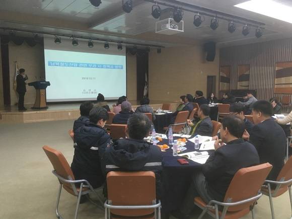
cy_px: 110
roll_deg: +0.0
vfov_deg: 48.2
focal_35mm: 29
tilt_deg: -6.0
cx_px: 146
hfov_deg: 61.7
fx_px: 245
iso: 40
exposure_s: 1/30
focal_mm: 4.15
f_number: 2.2
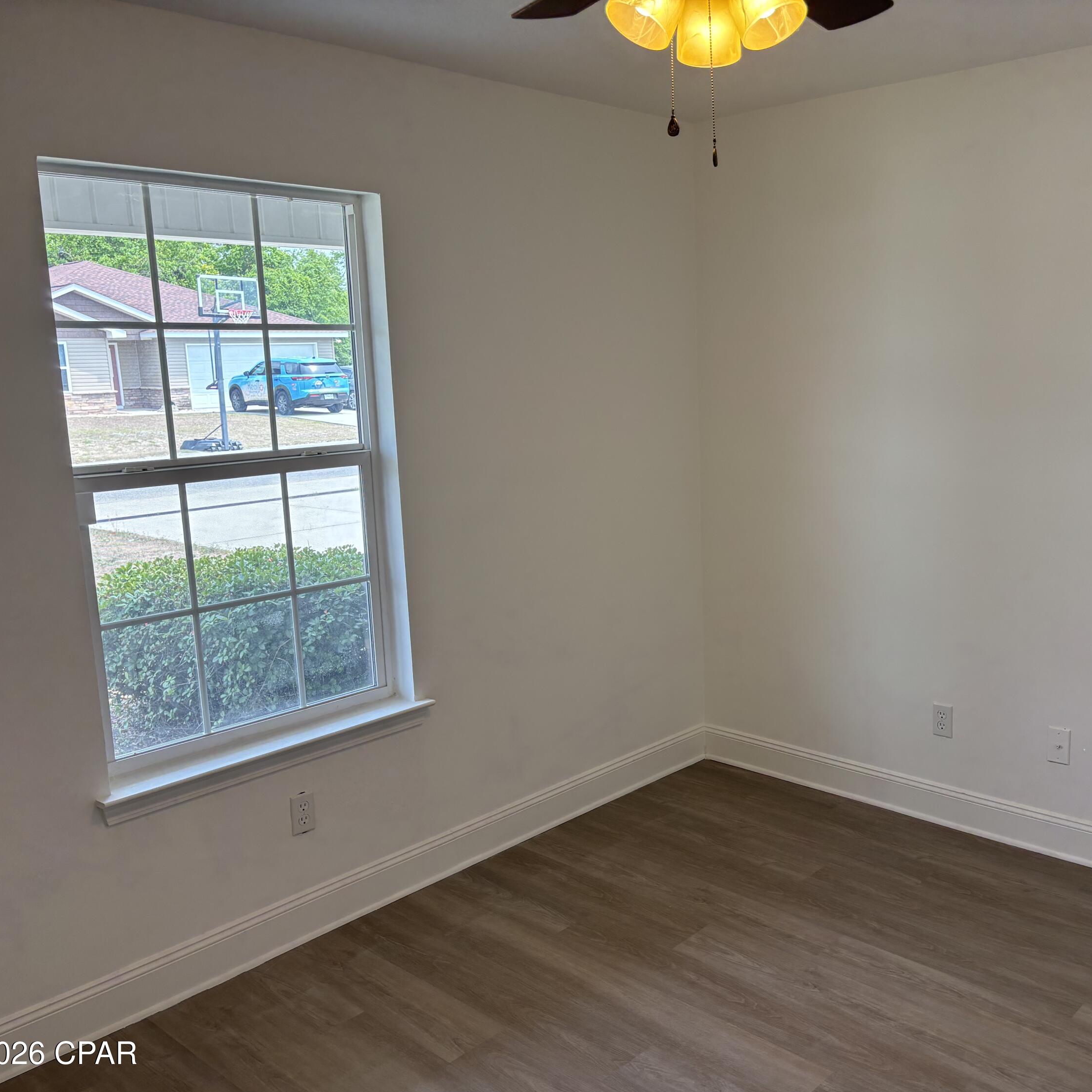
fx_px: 1106
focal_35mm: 31
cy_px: 551
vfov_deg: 52.5
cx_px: 687
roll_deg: +0.8
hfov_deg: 51.9
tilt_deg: -10.4
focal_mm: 5.96
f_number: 1.6
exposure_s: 1/150
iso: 64
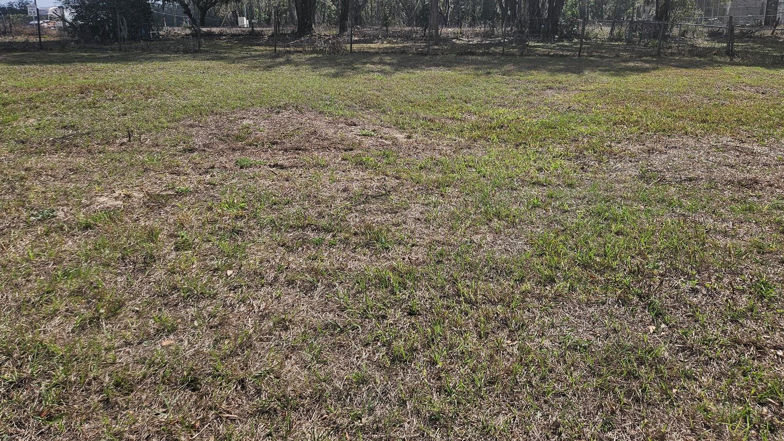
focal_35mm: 26
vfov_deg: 43.8
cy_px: 150
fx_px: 540
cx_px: 401
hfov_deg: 71.9
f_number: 1.8
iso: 25
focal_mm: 5.4
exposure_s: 1/1742
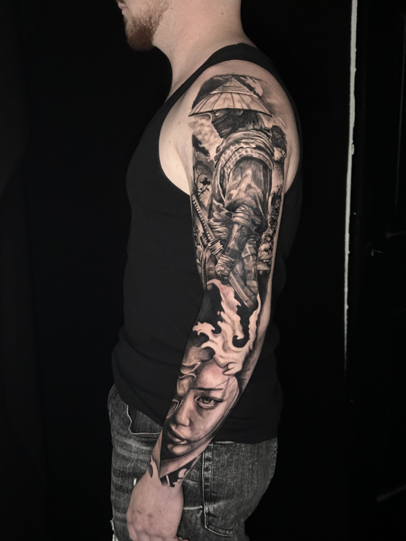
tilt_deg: -10.6
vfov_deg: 39.7
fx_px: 751
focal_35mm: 48
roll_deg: -0.2
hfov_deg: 30.3
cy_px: 270
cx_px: 203
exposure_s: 1/15
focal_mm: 6.86
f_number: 1.78
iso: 1600
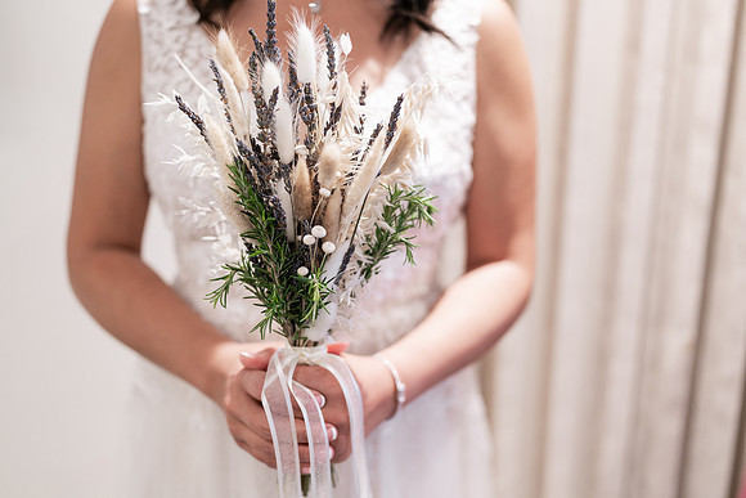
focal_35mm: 35
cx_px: 373
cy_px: 249
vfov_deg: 37.9
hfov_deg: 54.4
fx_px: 725
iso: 250
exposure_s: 1/40
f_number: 1.4
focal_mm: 35
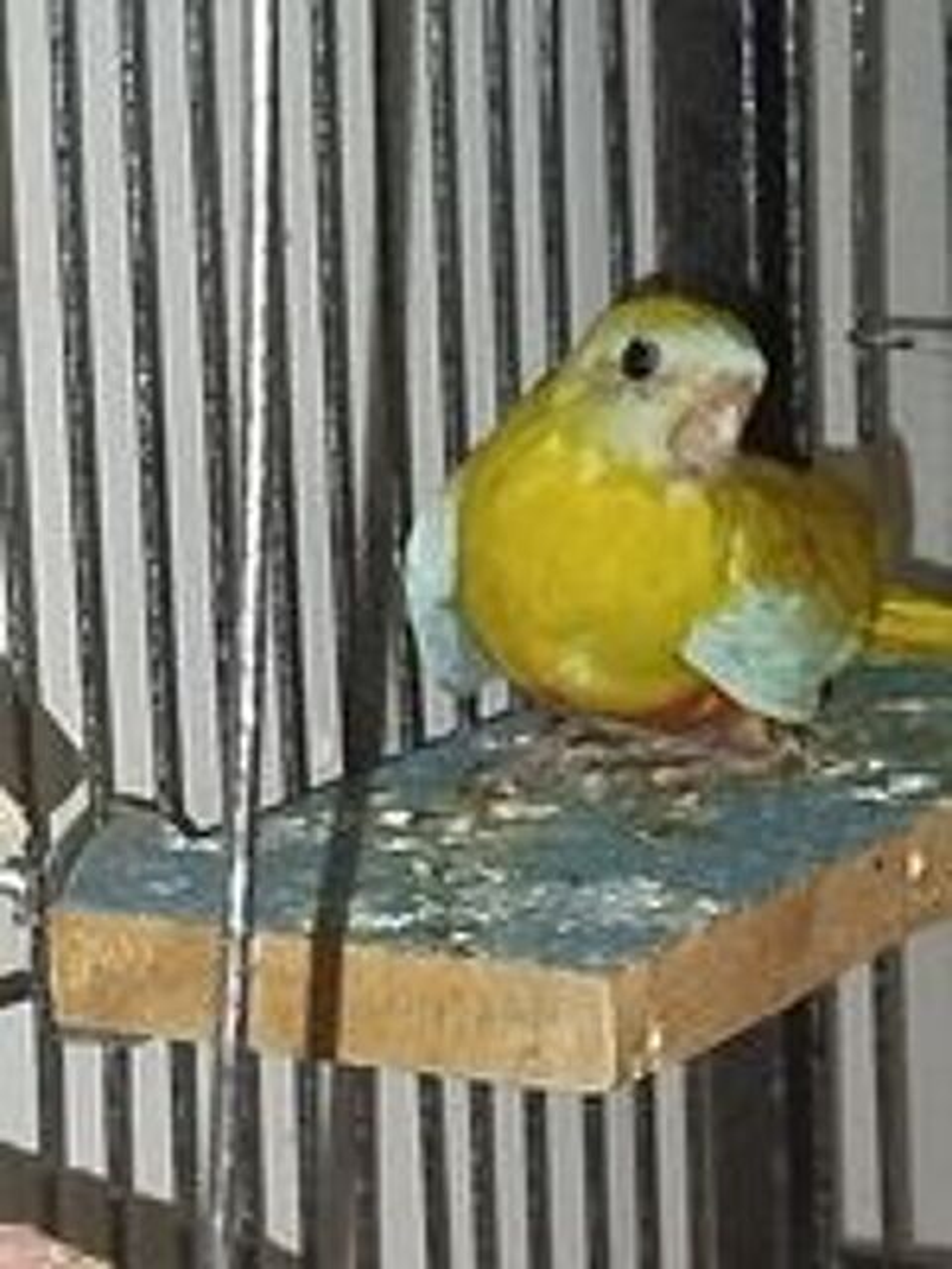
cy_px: 634
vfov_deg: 13.3
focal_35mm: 148
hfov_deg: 10.0
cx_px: 476
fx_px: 5427
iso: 1000
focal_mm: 5.31
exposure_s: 1/17
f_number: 1.7
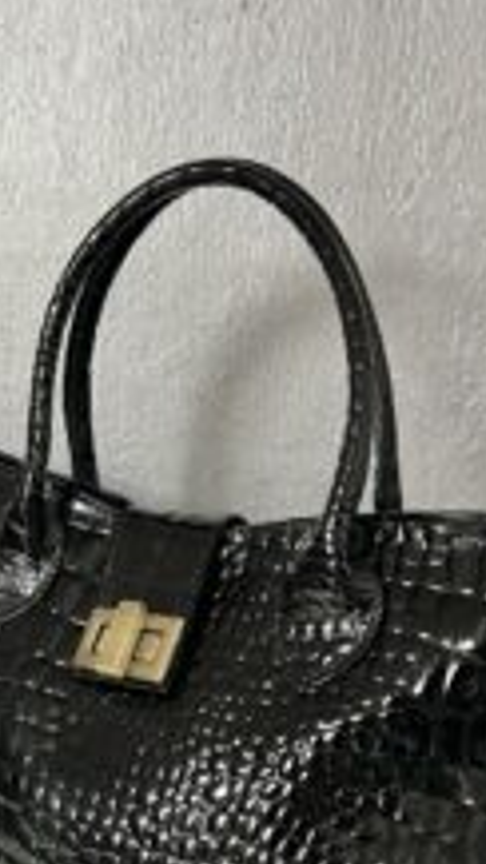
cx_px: 114
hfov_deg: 25.6
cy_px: 567
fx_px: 1054
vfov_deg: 44.0
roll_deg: +0.5
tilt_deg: -13.7
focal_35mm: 46
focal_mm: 5.7
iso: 320
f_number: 1.5
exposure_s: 1/60
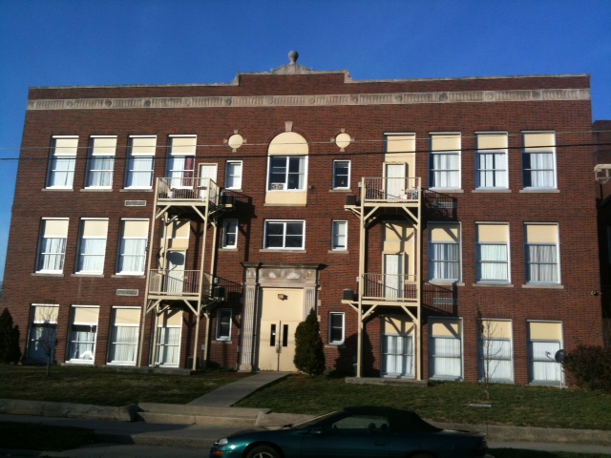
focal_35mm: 35
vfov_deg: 40.7
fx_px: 618
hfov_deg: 52.6
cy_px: 229
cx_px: 306
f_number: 2.8
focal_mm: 3.85
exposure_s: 1/1036
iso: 64
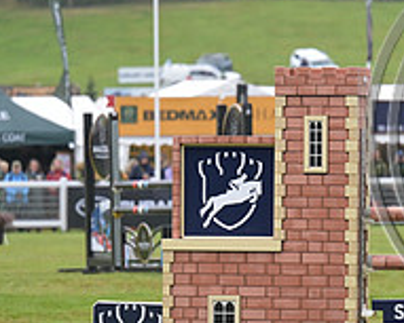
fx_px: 4953
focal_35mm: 414
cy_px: 107
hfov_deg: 4.6
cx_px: 558
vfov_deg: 3.7
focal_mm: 145
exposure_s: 1/1250
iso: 900
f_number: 4
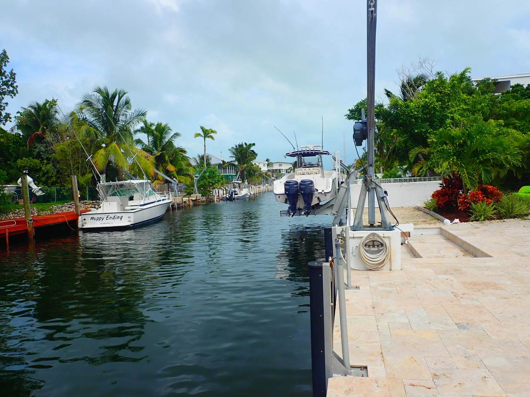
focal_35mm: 28
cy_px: 198
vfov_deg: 49.7
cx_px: 265
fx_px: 429
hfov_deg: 63.4
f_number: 9
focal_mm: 5.14
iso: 100
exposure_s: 1/200
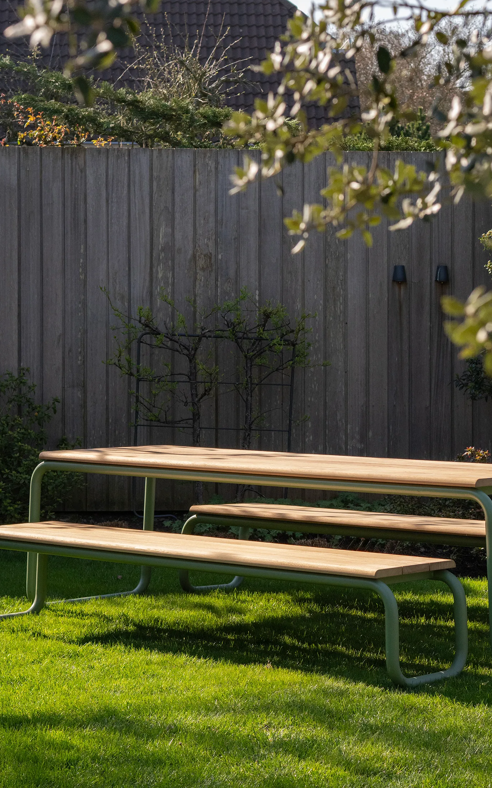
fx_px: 1759
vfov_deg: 25.2
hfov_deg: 15.9
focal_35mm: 82
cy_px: 443
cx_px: 329
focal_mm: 50
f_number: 6.3
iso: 800
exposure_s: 1/1600
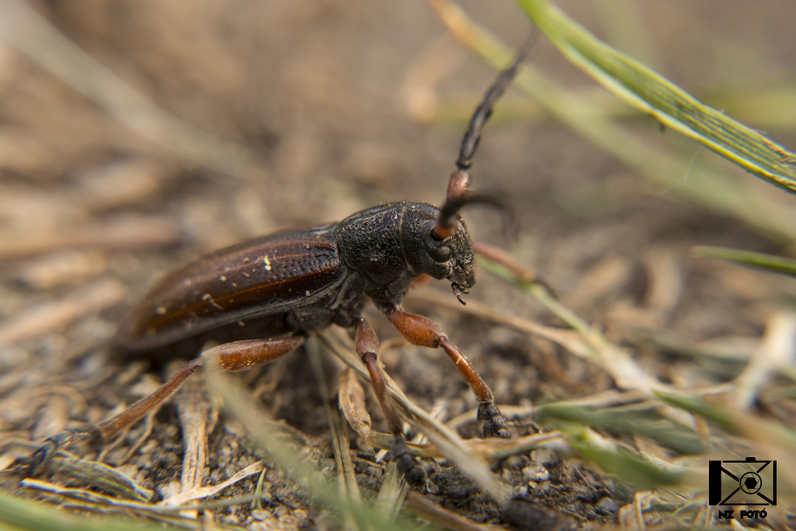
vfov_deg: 22.6
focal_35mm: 60
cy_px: 266
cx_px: 398
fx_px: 1327
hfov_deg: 33.4
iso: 200
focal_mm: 40
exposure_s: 1/80
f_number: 10
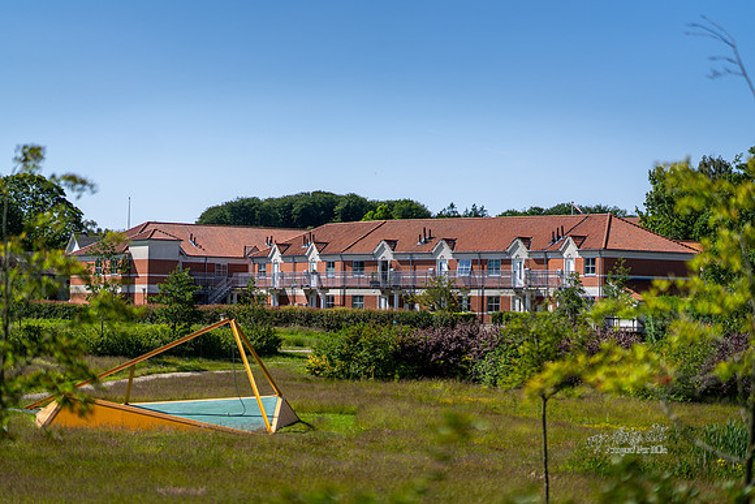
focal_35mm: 87
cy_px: 252
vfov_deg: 15.8
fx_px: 1820
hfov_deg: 23.4
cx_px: 378
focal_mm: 85
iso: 50
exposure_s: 1/8000
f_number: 1.4
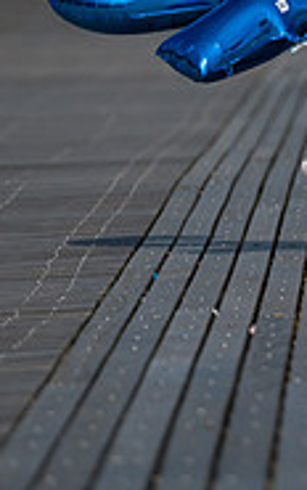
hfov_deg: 2.1
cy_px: 11
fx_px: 8534
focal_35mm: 639
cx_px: 386
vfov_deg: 3.3
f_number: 4
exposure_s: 1/6400
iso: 200
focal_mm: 200
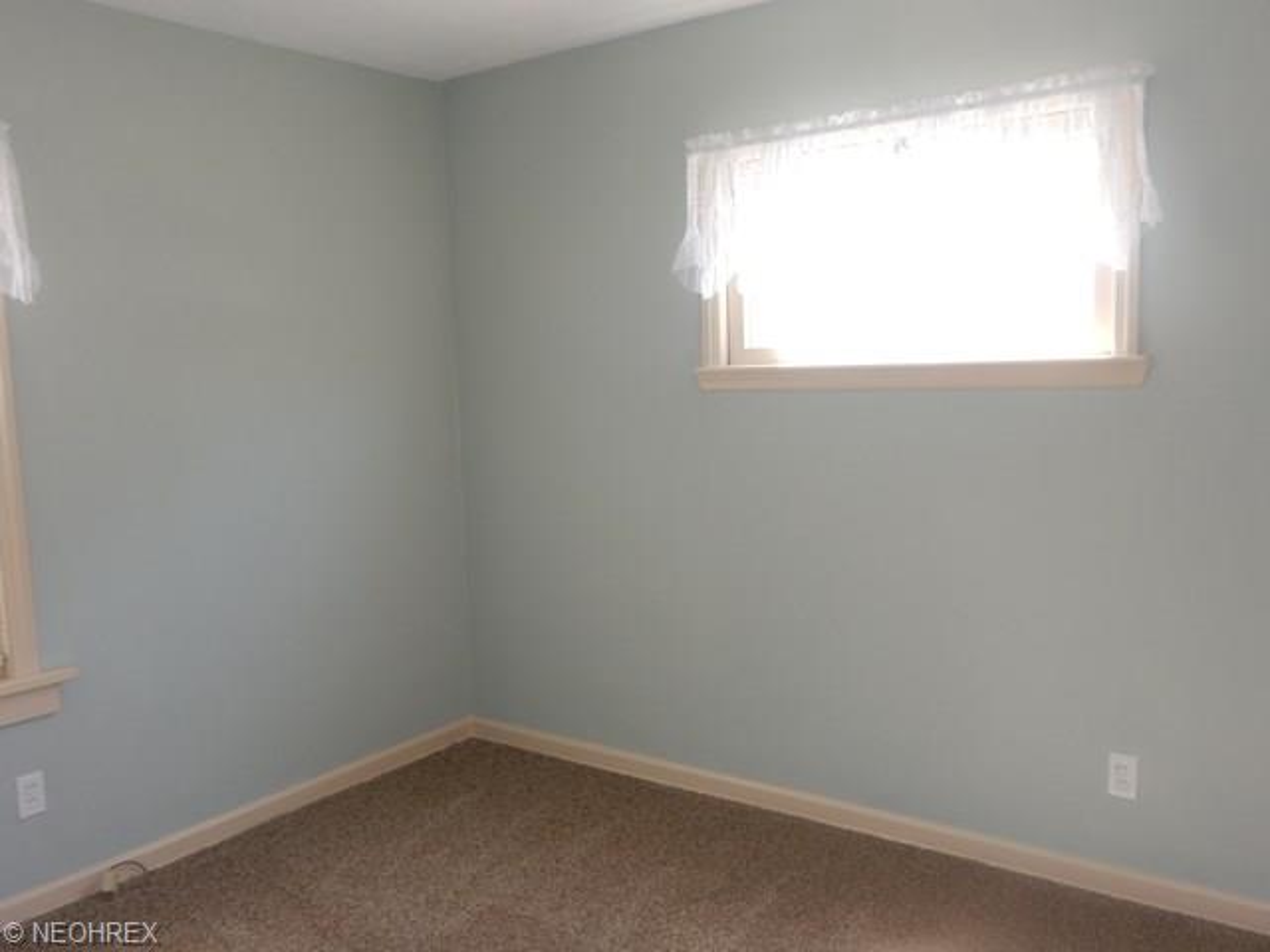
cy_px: 476
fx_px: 1101
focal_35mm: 30
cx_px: 635
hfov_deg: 60.0
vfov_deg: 46.8
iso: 125
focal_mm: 5.4
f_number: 4
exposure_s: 1/30
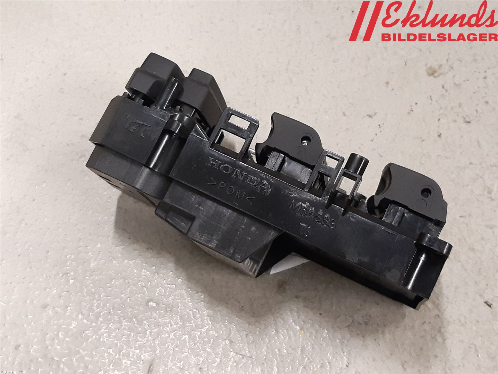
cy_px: 187
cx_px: 249
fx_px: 374
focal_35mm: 26
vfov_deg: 53.1
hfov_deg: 67.3
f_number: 1.7
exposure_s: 1/50
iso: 200
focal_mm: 3.93
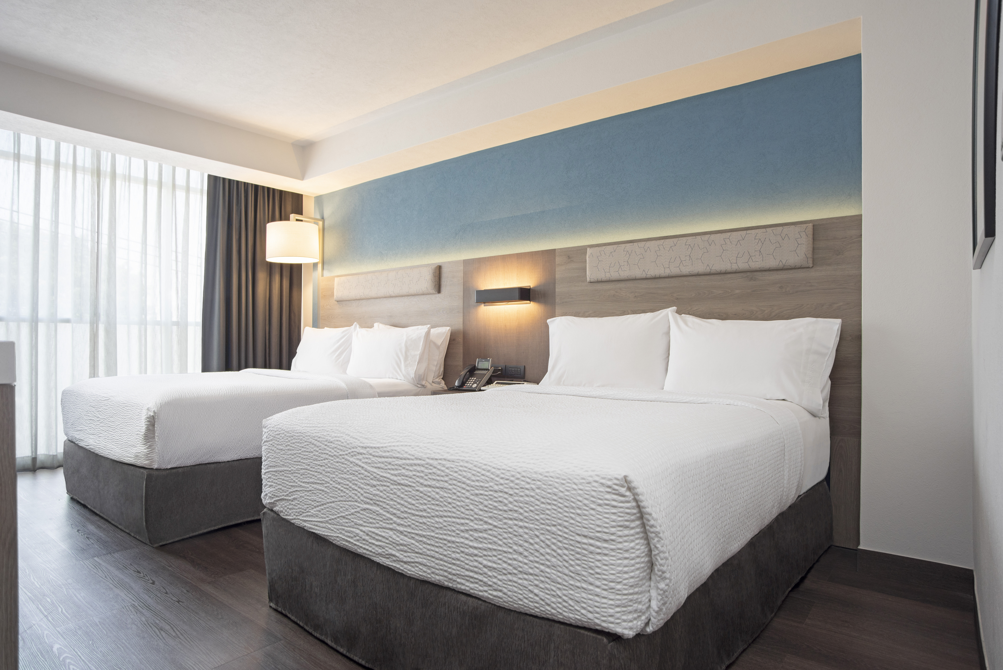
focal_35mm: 20
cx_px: 502
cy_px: 335
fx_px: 558
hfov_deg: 83.9
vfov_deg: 62.0
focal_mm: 20
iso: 200
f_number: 8
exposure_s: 1/15
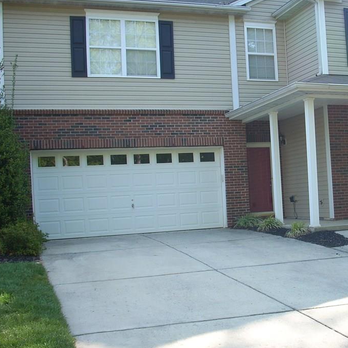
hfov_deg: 34.2
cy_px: 183
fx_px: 557
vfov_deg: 34.7
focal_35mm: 49
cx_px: 246
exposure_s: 1/142
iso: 64
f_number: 2.8
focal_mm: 6.2
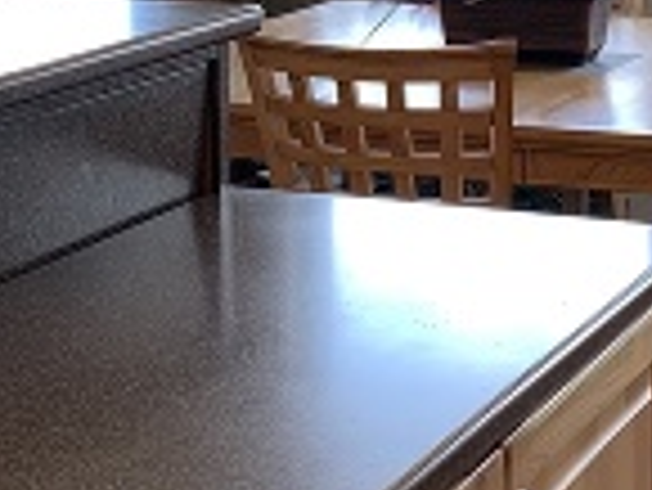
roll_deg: -0.2
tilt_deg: -8.7
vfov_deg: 12.8
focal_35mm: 115
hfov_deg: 17.1
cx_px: 333
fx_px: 2168
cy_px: 49
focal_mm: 4.25
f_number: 1.8
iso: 40
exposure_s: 1/120
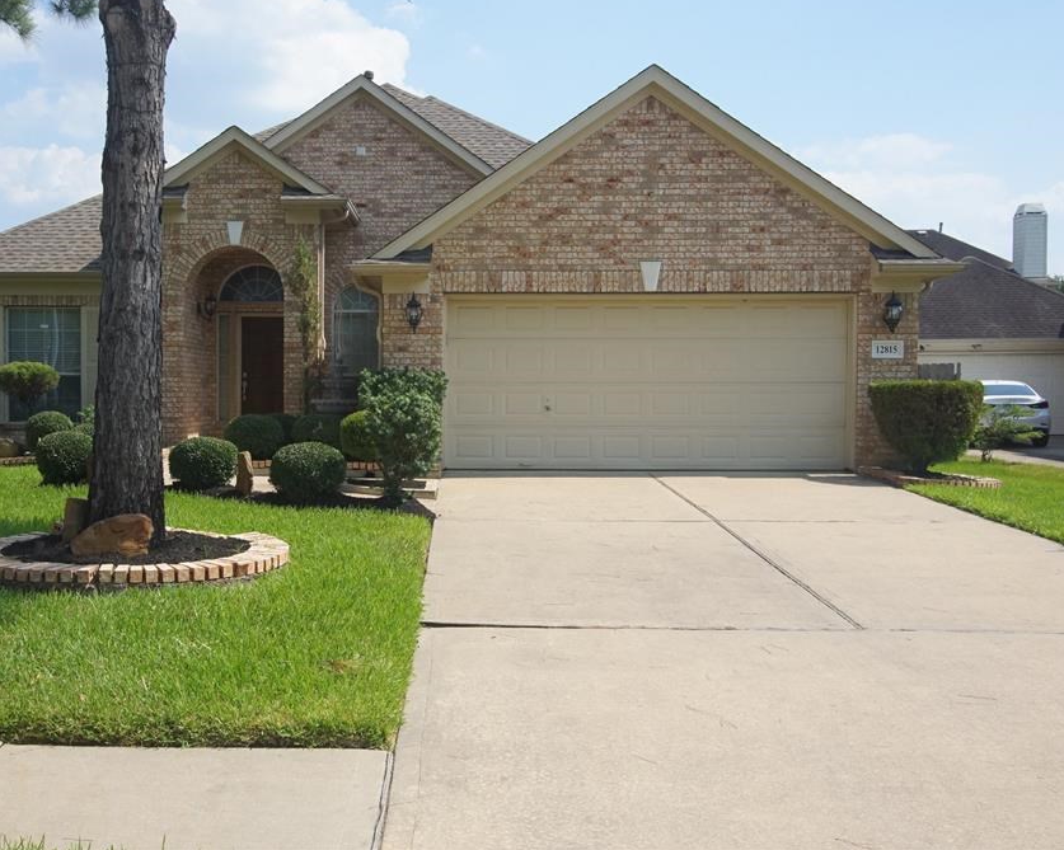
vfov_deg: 37.7
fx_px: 1246
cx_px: 425
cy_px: 421
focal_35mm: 40
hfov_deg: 46.0
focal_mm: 23
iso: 1250
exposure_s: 1/1600
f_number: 10
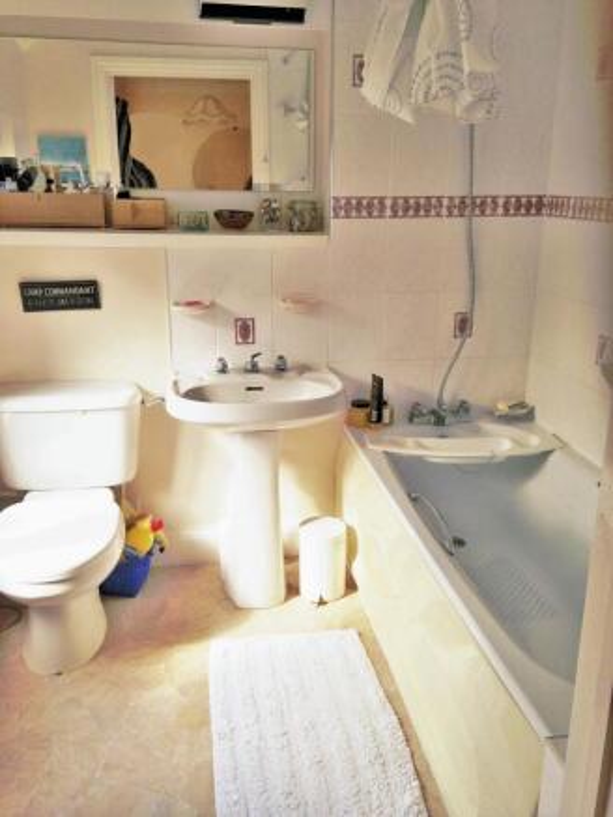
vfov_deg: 55.3
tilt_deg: -18.1
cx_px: 306
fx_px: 779
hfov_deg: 43.0
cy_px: 408
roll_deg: -0.8
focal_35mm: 33
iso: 50
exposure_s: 1/40
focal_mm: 4.12
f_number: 2.4
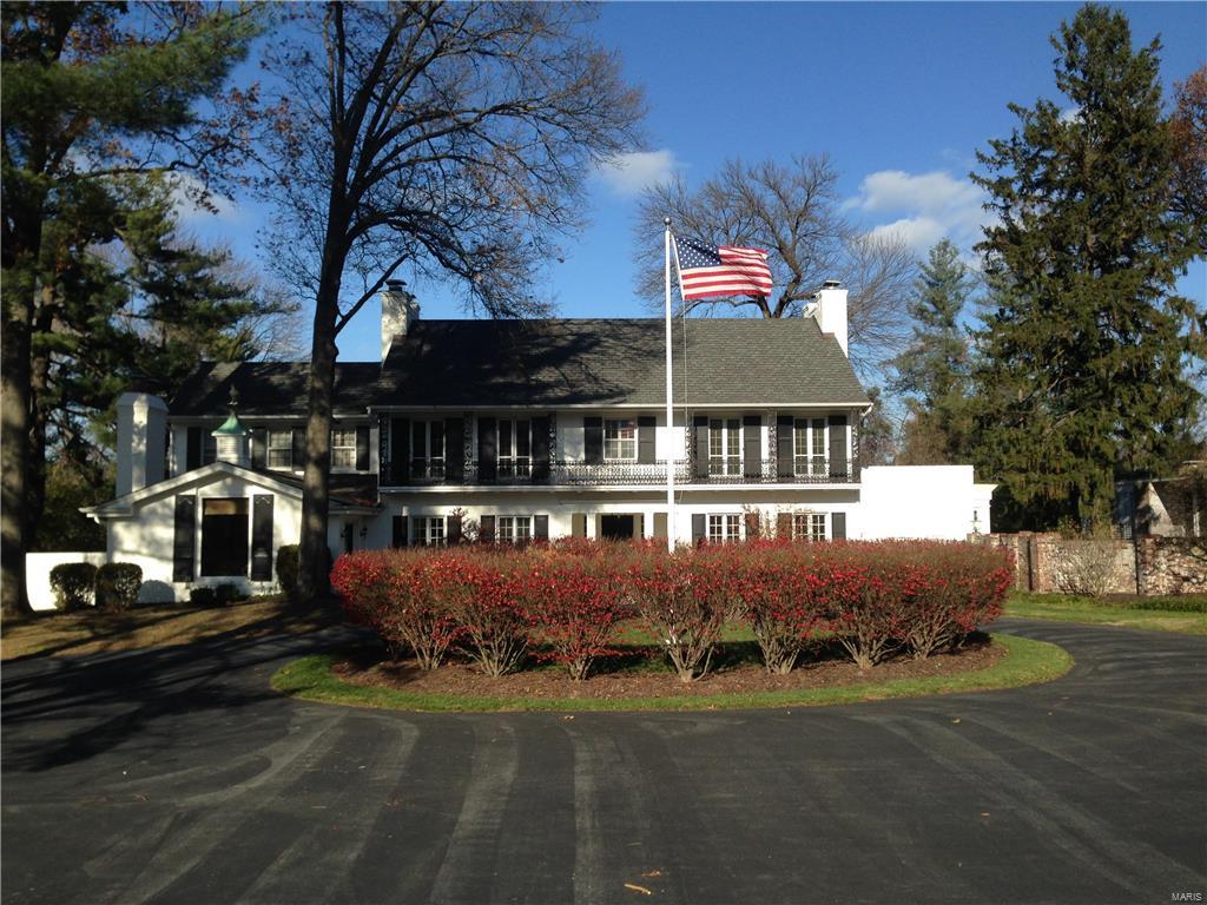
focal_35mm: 33
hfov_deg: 55.4
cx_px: 604
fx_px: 1151
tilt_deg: +4.9
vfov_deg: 42.9
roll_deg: +0.5
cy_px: 452
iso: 50
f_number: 2.4
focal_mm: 4.12
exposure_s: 1/1427
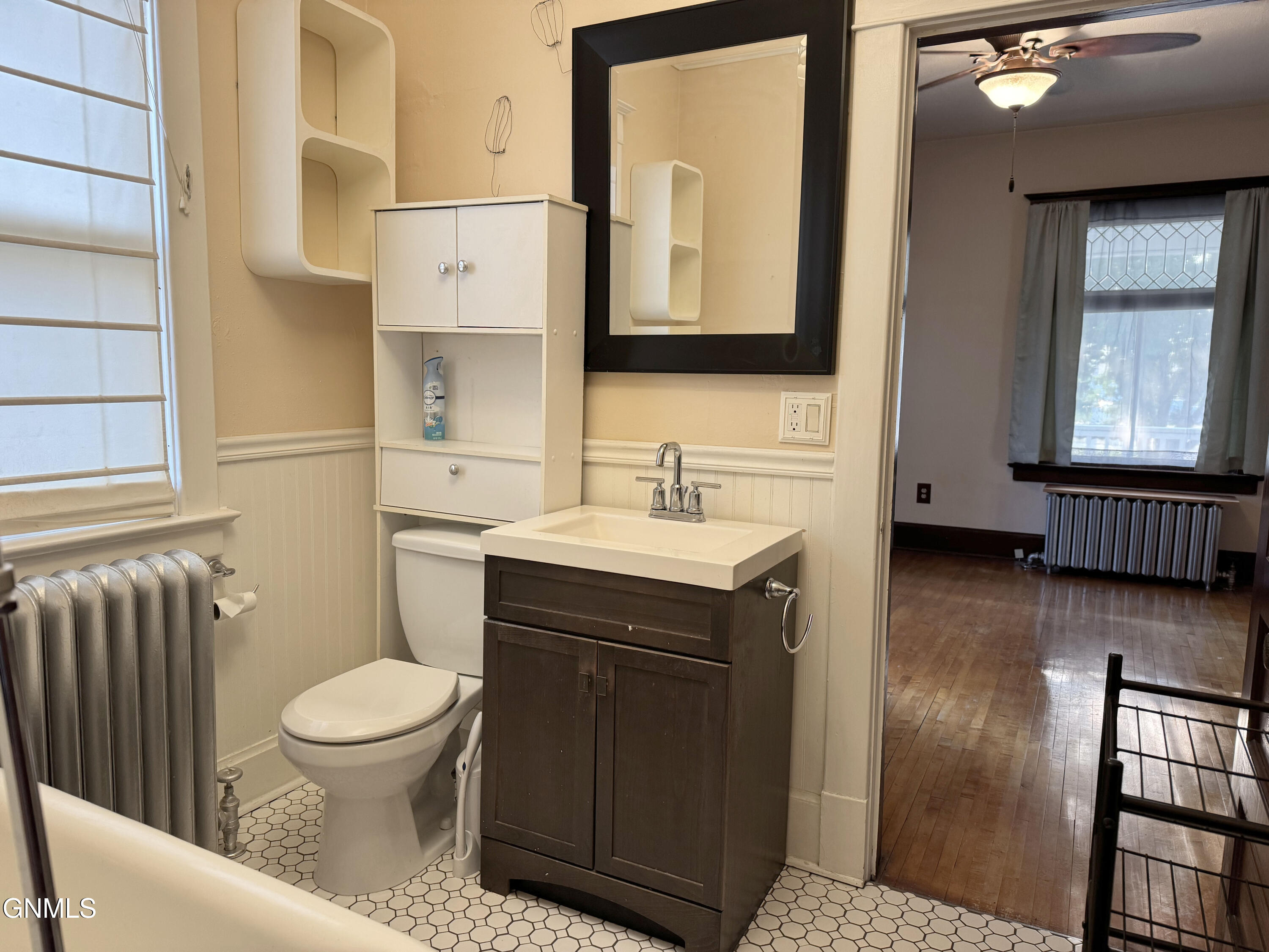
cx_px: 634
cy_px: 476
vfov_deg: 56.8
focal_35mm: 24
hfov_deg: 71.6
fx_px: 880
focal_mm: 6.76
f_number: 1.78
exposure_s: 1/60
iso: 200
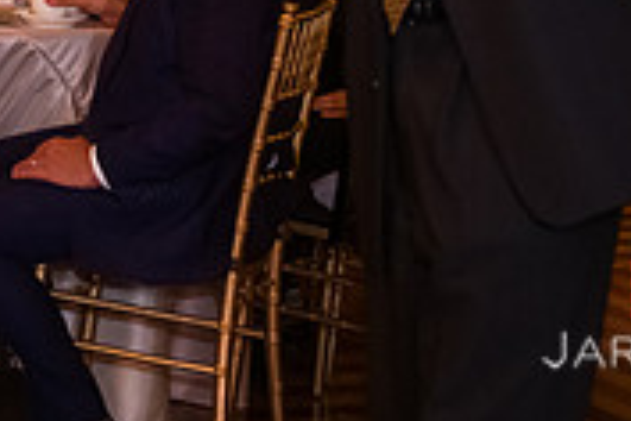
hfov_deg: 11.2
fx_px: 3155
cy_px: -244
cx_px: -150
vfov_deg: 7.5
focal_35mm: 180
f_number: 3.2
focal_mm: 55
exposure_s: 1/100
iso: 3200
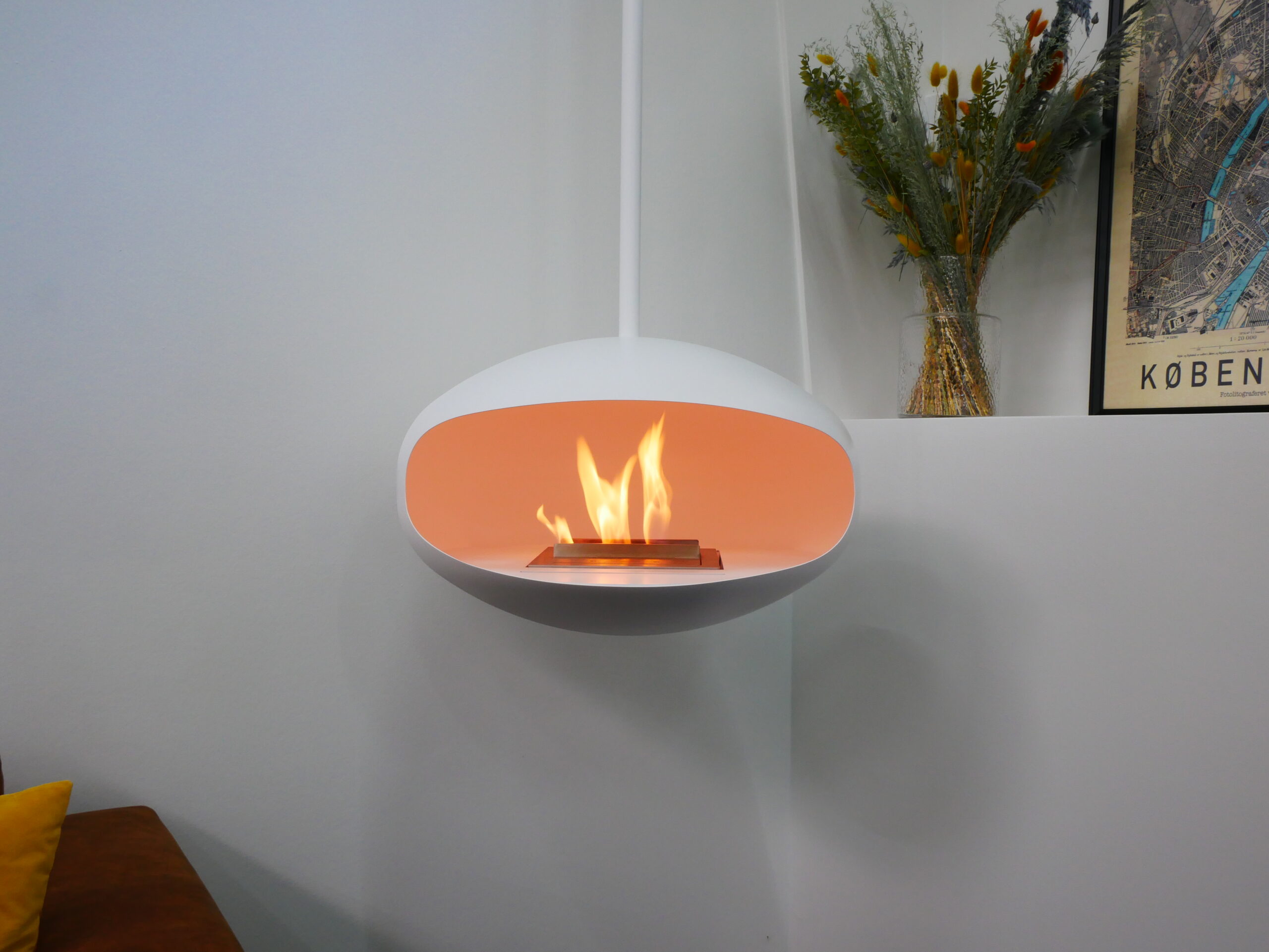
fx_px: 1247
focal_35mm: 34
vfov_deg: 41.8
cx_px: 634
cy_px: 476
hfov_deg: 53.9
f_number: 13
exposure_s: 1/5
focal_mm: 17
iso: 500
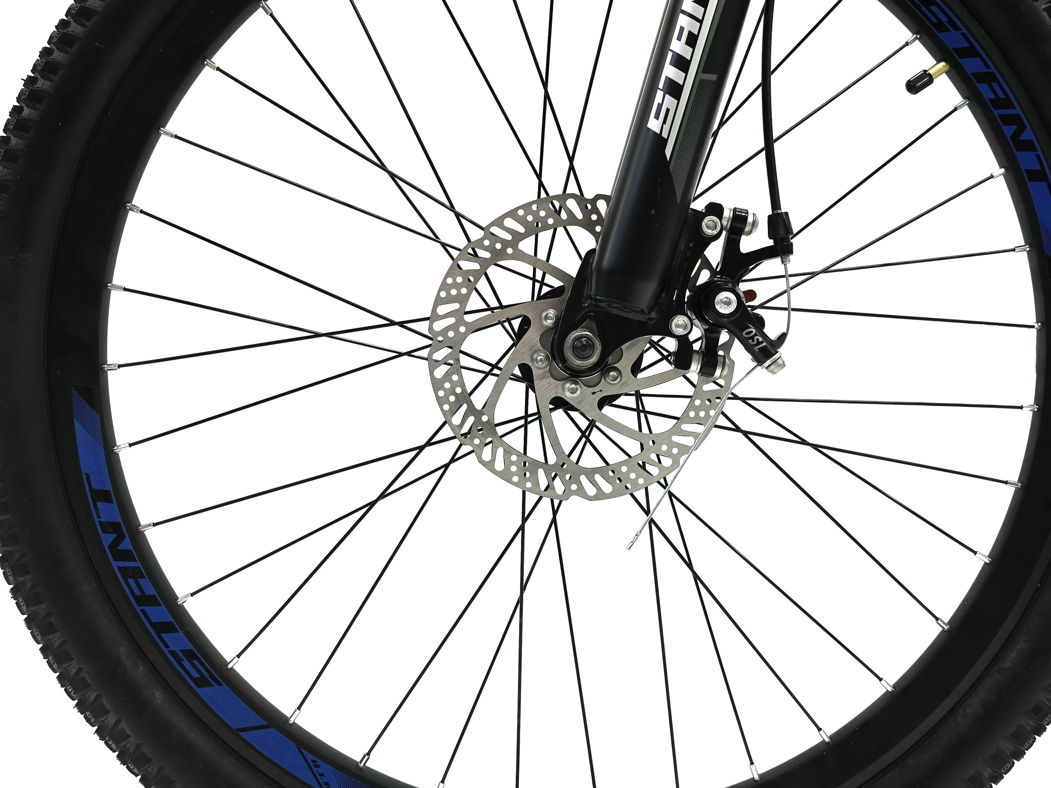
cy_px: 344
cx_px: 564
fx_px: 820
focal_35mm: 27
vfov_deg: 51.2
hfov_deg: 65.2
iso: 320
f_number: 1.7
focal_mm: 6.3
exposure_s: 1/120
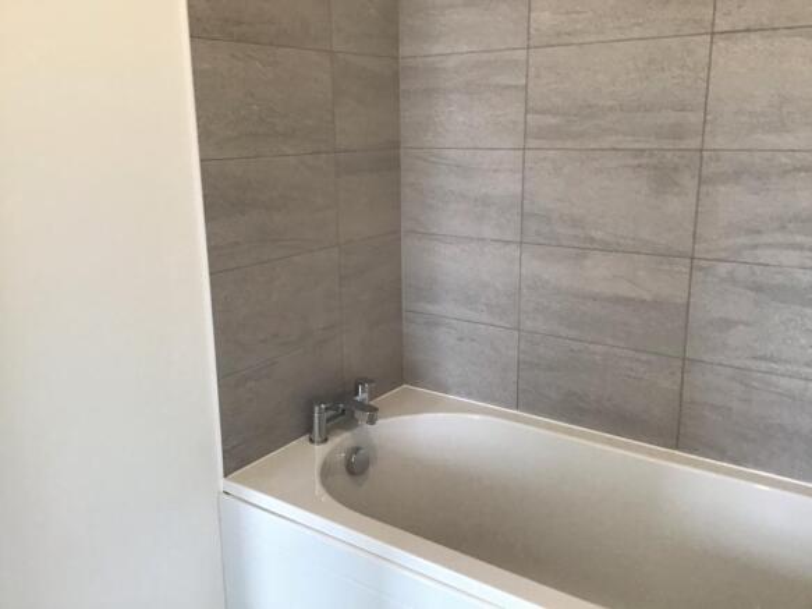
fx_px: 727
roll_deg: -0.6
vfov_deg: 45.4
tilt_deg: -11.4
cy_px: 304
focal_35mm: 31
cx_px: 406
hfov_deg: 58.4
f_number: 2.4
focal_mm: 3.3
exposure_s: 1/33
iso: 80
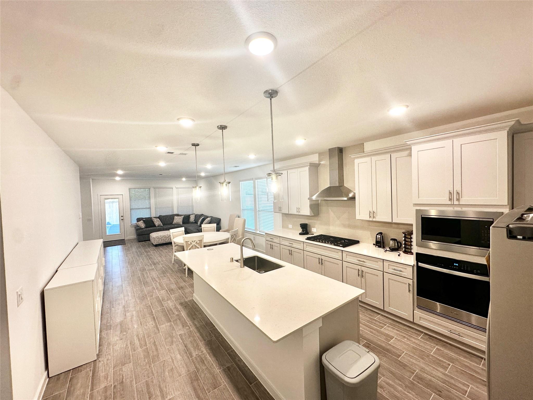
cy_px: 200
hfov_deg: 102.1
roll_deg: +1.3
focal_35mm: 14
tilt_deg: -1.7
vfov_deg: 85.7
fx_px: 216
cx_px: 266
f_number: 2.2
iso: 125
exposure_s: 1/120
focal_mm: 2.22
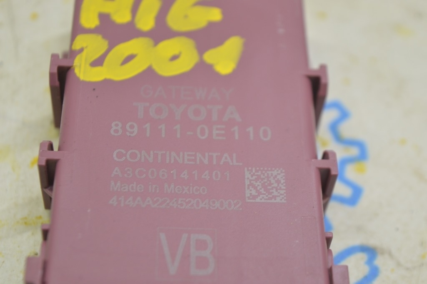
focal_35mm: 82
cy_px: 142
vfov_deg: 16.5
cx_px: 214
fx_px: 978
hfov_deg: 24.6
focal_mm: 55
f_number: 5.6
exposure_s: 1/20
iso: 400
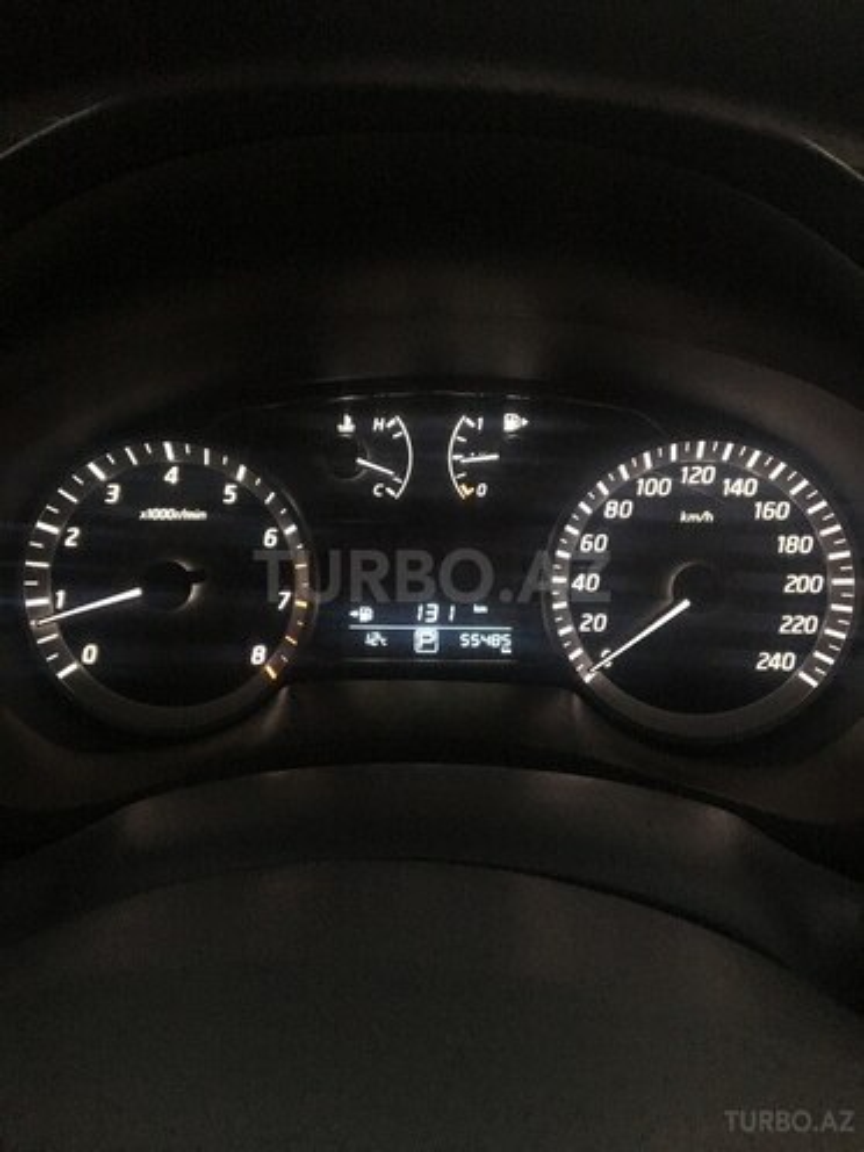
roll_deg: -2.5
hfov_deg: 48.2
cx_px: 432
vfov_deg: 61.7
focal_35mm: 29
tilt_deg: -26.1
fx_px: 965
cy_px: 576
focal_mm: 4.15
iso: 200
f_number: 2.2
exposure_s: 1/17
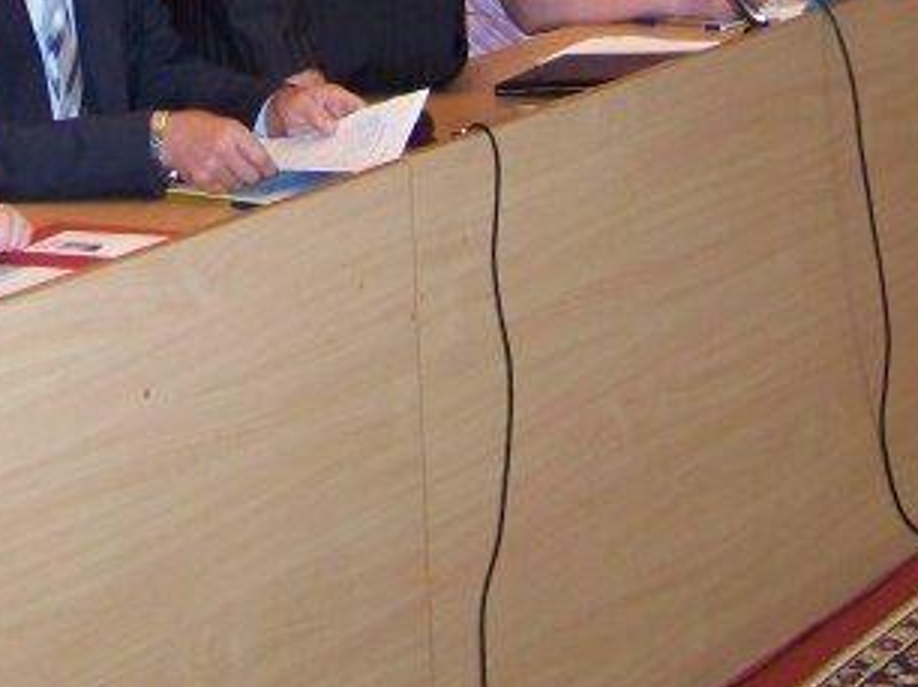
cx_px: 130
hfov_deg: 16.3
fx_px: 3180
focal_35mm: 120
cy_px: -264
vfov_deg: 11.9
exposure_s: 1/30
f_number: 2.8
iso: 200
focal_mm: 6.75
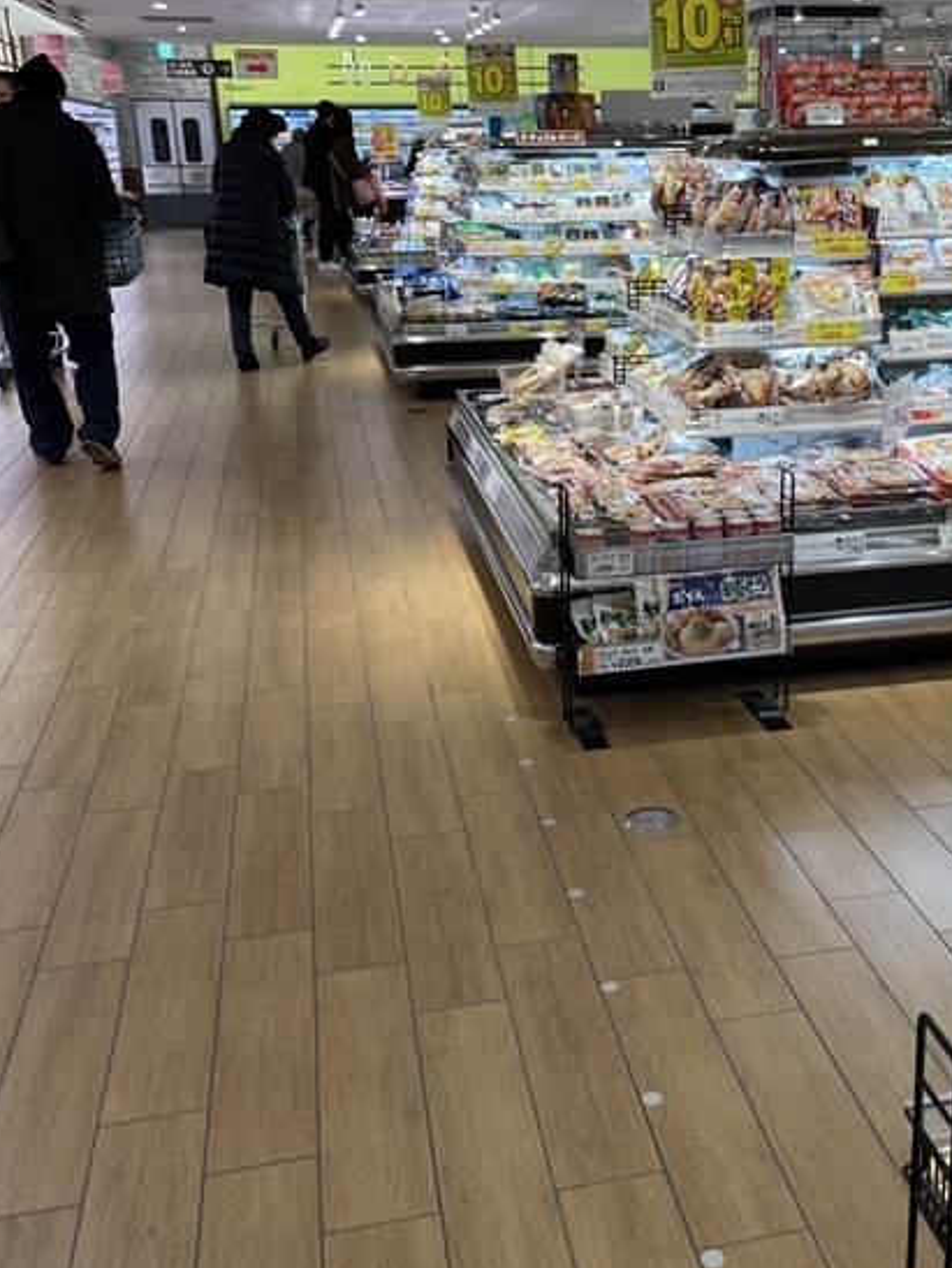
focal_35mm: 38
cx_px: 639
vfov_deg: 48.9
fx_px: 1392
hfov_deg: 37.3
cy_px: 591
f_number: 1.6
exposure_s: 1/100
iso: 40
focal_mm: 4.2
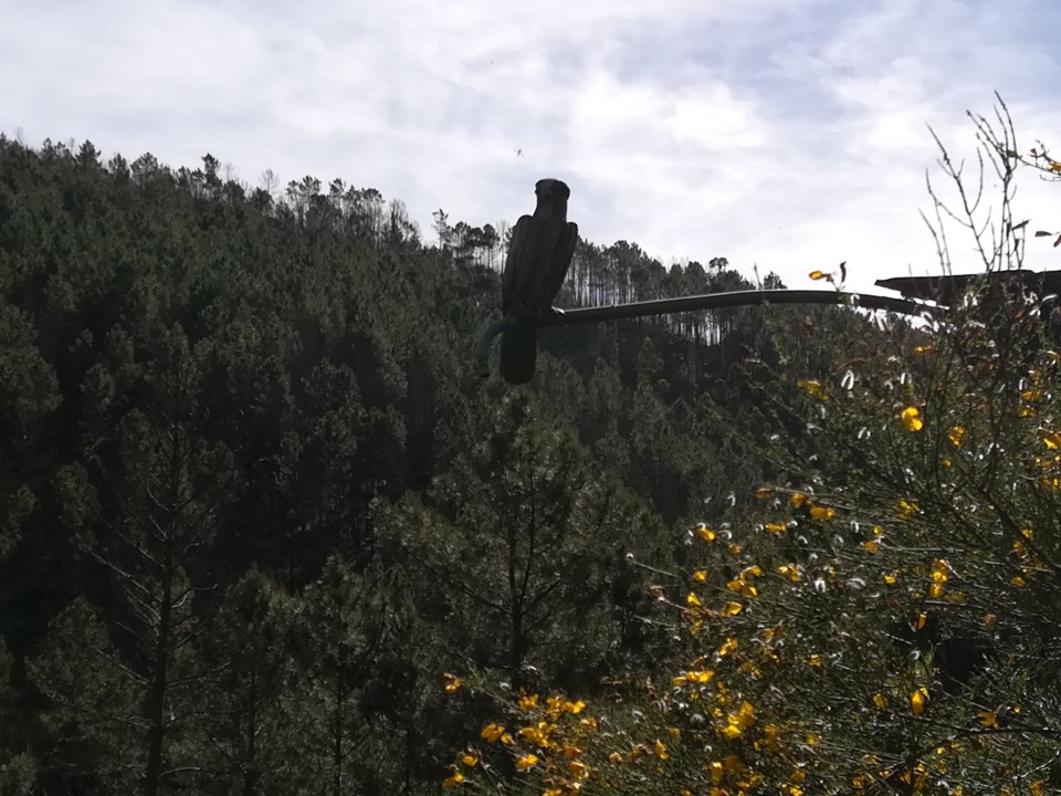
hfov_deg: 32.7
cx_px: 530
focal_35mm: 59
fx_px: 1808
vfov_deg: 24.8
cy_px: 398
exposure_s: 1/1733
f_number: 2.2
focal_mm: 3.83
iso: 50
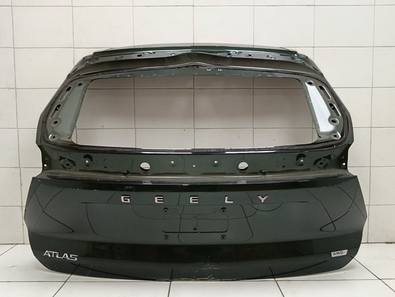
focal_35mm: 27
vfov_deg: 51.4
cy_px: 148
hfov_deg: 65.3
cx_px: 198
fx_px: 308
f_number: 1.9
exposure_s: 1/100
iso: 437
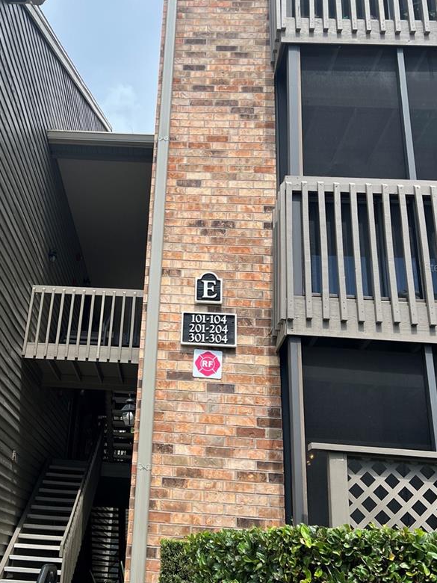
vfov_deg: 46.7
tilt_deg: +24.6
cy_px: 267
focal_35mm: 40
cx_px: 141
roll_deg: -4.1
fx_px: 673
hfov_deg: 35.6
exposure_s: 1/1395
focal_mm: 5.7
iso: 50
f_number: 1.5
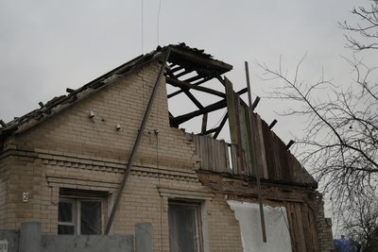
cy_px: 126
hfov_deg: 40.3
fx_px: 515
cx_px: 189
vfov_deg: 27.5
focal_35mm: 49
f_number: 2.8
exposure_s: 1/125
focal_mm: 49
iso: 100
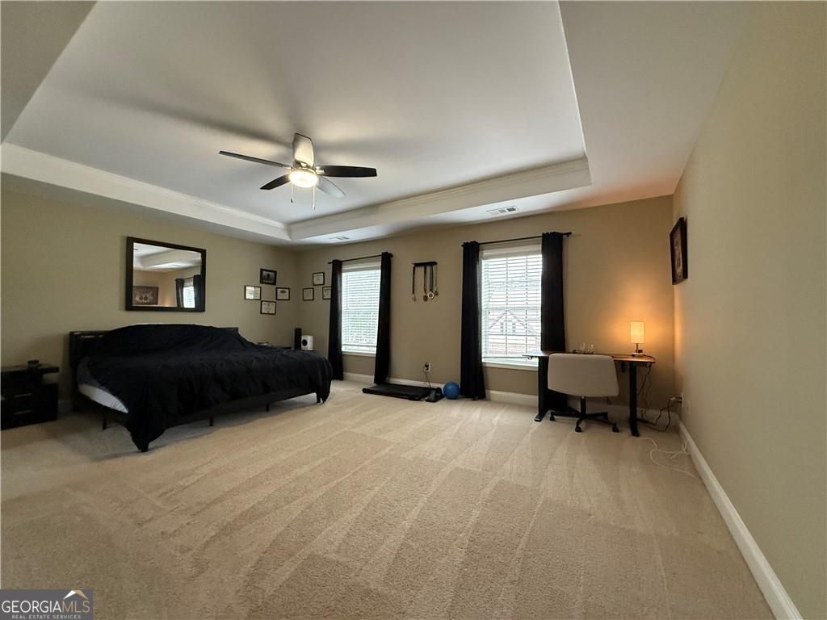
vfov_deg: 85.7
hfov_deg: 102.1
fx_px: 334
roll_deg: -0.1
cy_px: 310
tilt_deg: +2.0
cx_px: 414
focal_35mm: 14
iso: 640
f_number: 2.2
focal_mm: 2.22
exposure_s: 1/120
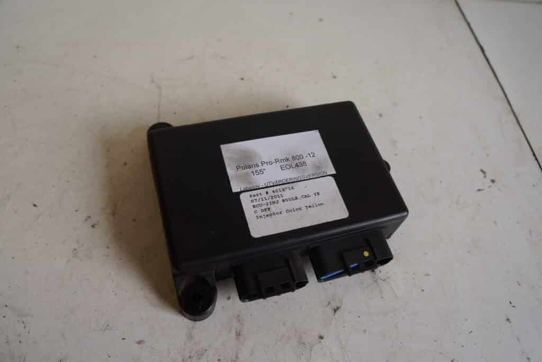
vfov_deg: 47.9
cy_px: 181
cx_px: 271
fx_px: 407
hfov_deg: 67.4
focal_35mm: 27
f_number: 3.5
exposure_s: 1/60
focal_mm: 18
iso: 125
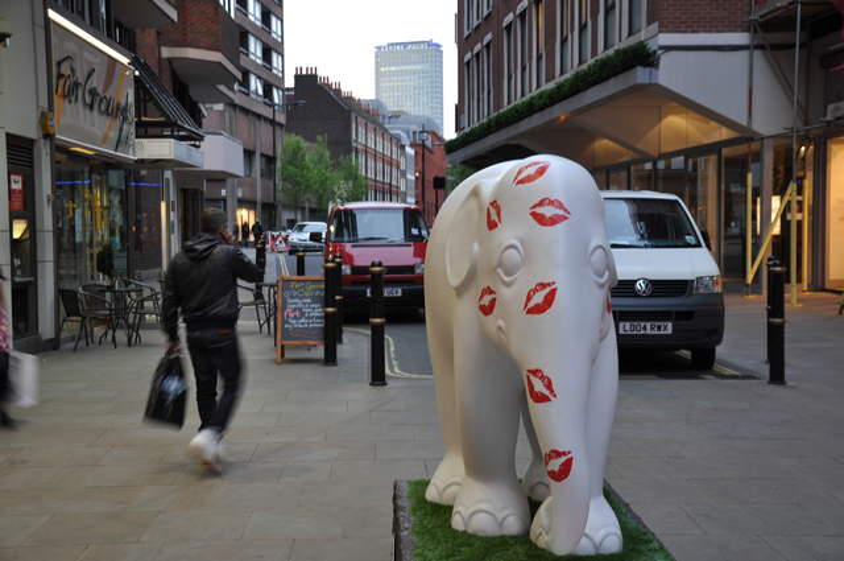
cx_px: 422
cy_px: 280
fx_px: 1194
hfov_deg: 38.9
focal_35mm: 51
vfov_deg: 26.4
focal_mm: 34
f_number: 4.2
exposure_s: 1/8
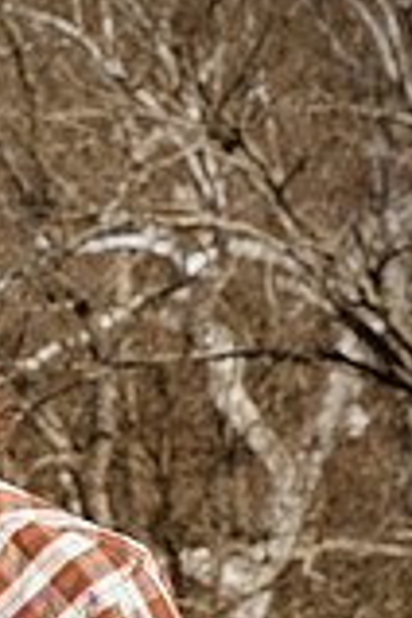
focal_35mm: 353
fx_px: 6059
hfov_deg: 3.9
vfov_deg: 5.8
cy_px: 645
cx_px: -124
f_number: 14
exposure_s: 1/1000
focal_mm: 125
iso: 800
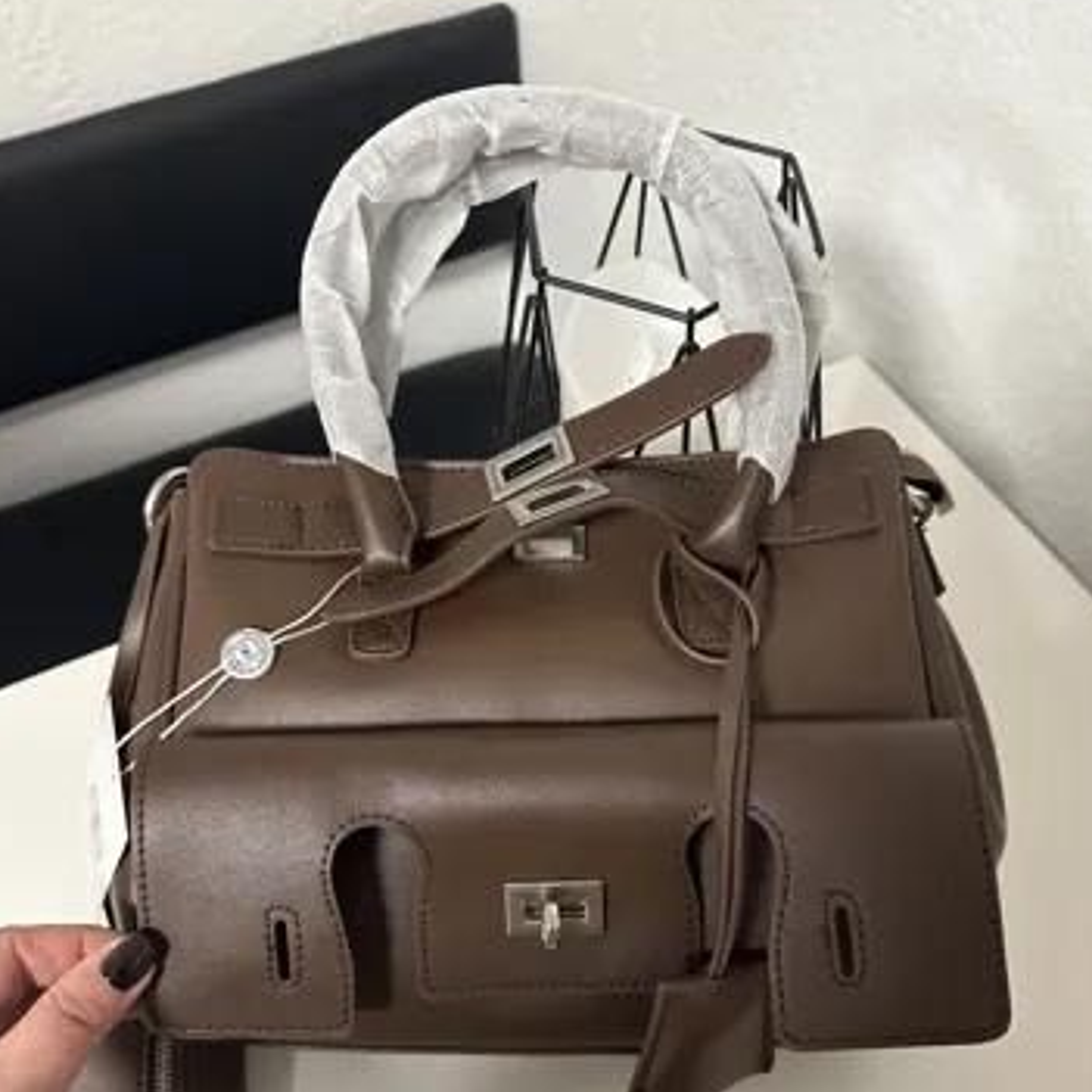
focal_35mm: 29
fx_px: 1035
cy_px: 700
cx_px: 548
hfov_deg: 55.6
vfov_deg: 54.8
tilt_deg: -58.5
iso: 640
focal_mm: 6.86
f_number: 1.78
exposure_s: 1/50
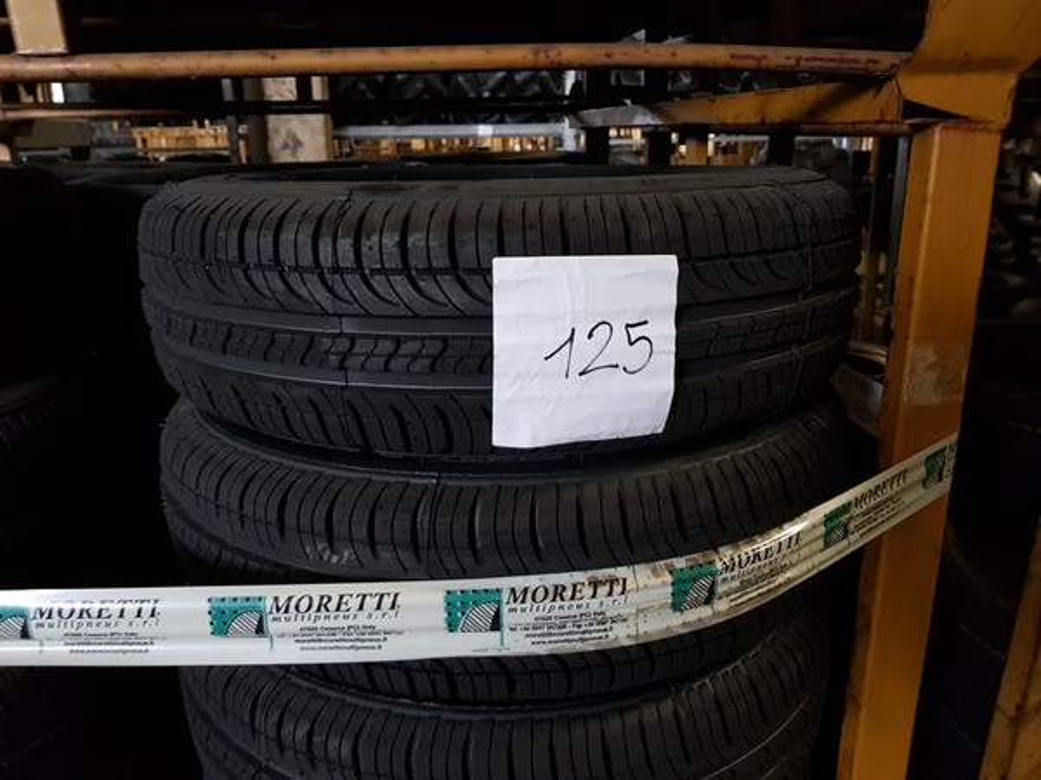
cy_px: 390
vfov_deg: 53.1
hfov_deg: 67.3
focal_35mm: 26
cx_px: 520
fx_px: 782
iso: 200
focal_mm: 4.2
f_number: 1.7
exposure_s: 1/11
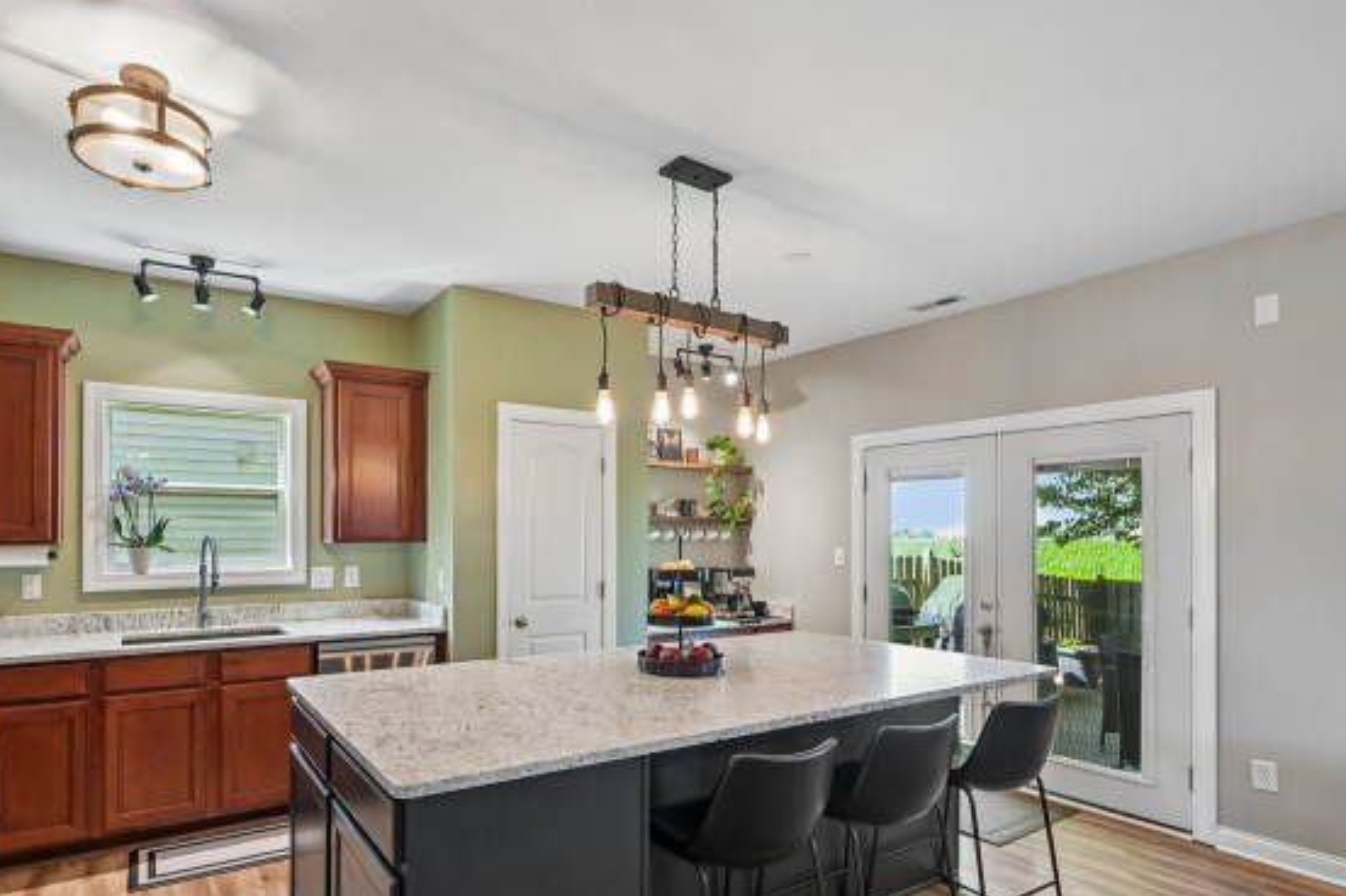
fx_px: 710
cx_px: 574
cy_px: 541
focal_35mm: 19
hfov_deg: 86.4
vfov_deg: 63.9
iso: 400
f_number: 8
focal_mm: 14
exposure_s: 1/8
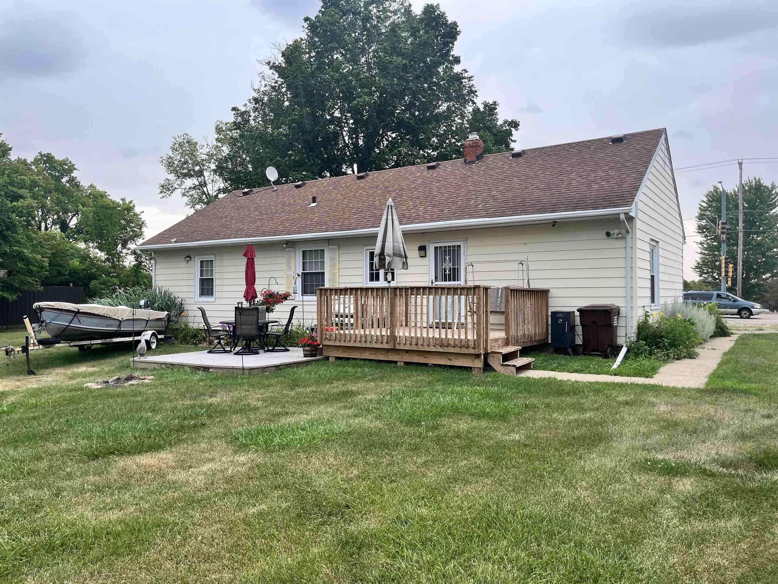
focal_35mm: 26
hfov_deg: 67.3
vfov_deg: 53.1
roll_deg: +0.3
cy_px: 292
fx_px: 584
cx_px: 389
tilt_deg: +0.4
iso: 80
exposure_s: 1/121
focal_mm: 5.1
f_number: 1.6
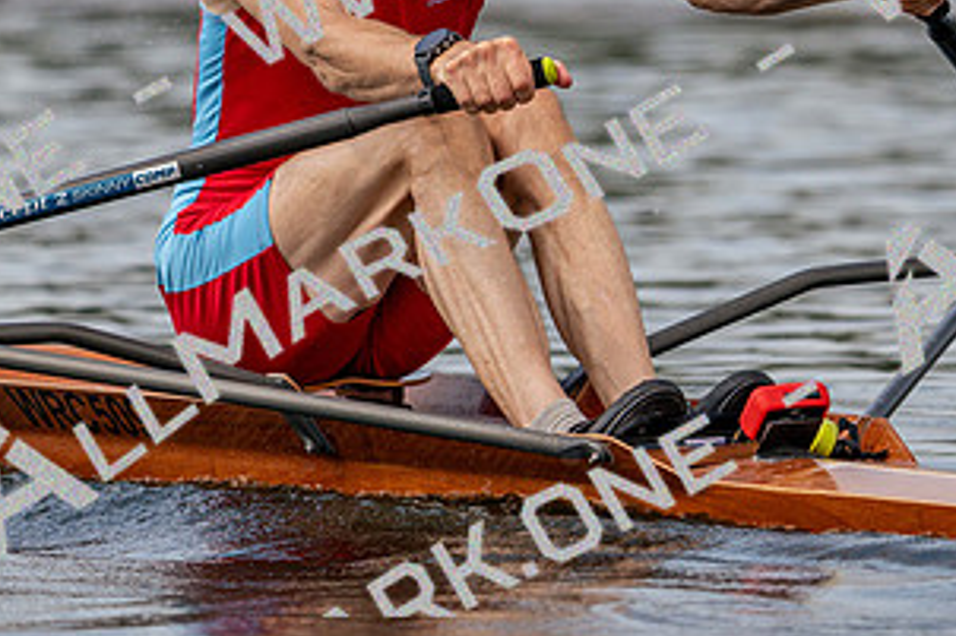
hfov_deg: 3.8
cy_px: 74
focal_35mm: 546
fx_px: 14491
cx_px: 614
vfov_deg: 2.5
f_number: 5.6
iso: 320
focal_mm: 284
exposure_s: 1/1600
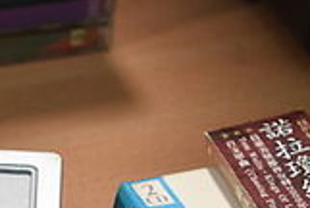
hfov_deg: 7.6
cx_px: -195
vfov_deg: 5.2
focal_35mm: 264
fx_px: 2278
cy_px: 329
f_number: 6.3
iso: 800
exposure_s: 1/100
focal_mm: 44
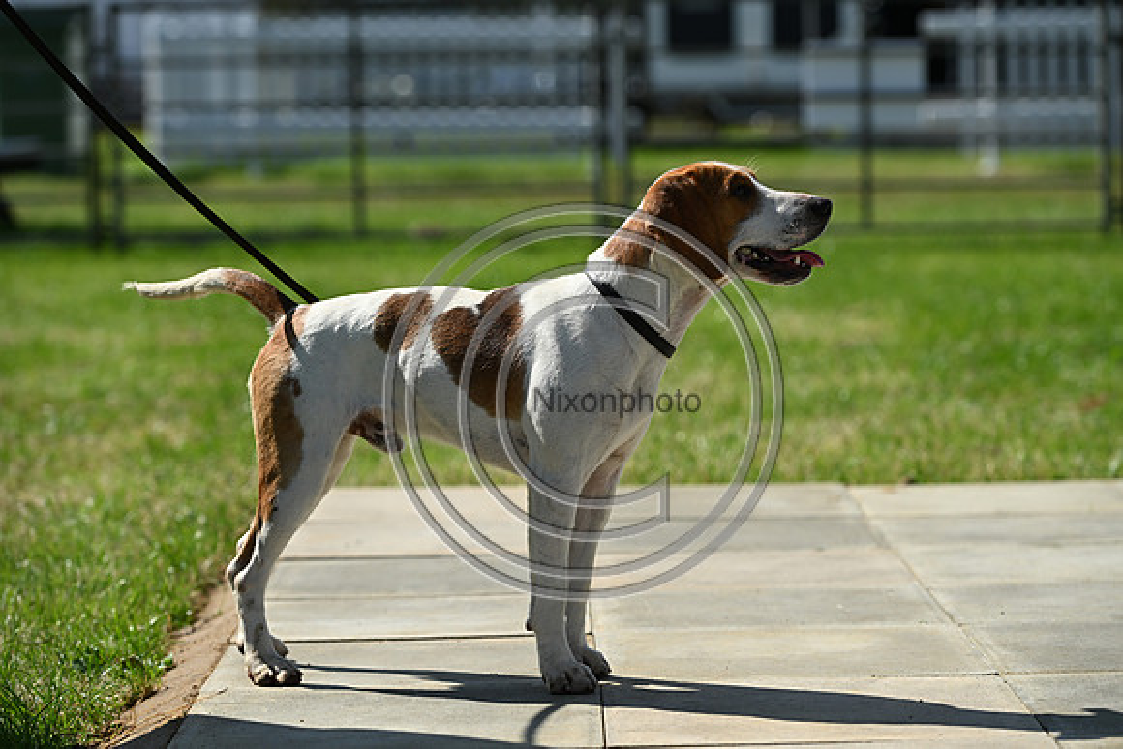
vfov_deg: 11.0
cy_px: 374
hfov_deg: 16.4
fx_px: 3900
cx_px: 562
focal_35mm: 125
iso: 125
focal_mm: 125
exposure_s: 1/1250
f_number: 4.5
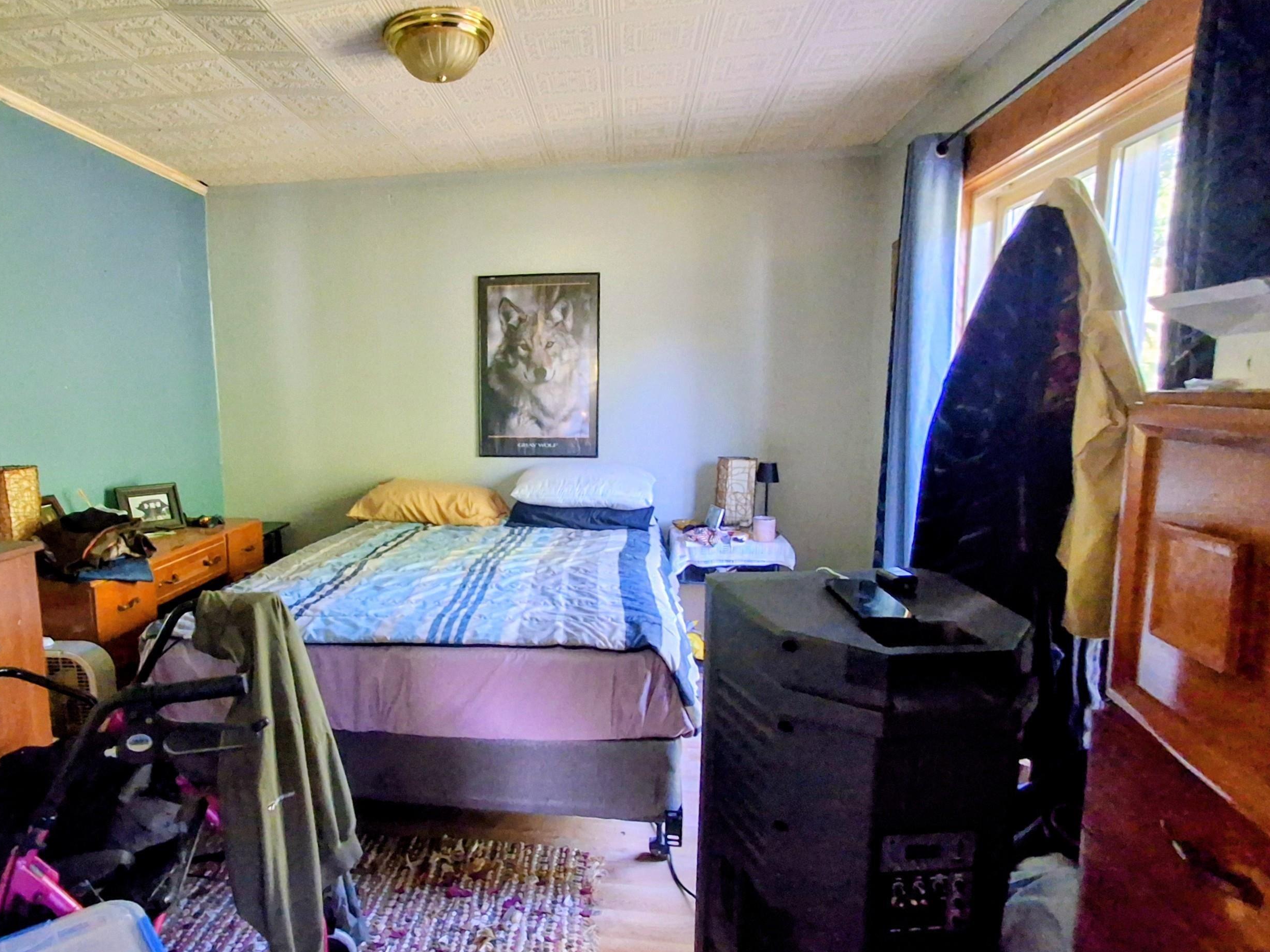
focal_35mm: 20
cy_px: 500
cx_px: 507
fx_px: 734
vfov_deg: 65.9
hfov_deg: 80.8
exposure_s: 1/30
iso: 500
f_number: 2.2
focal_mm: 1.64
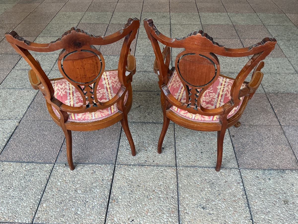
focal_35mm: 29
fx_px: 250
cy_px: 112
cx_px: 149
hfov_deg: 61.7
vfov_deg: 48.2
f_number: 1.8
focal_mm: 3
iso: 50
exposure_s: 1/120
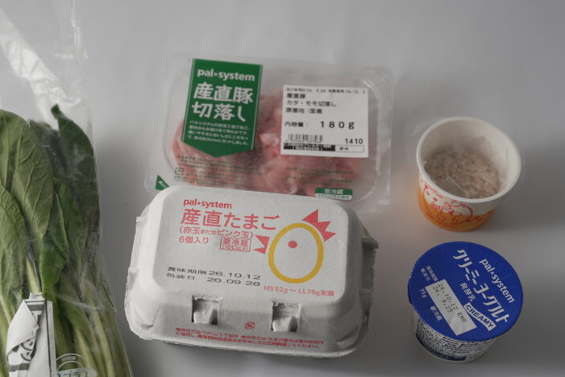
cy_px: 205
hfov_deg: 27.6
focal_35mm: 73
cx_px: 225
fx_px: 1146
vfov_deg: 18.7
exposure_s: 1/400
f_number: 4
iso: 160
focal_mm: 50
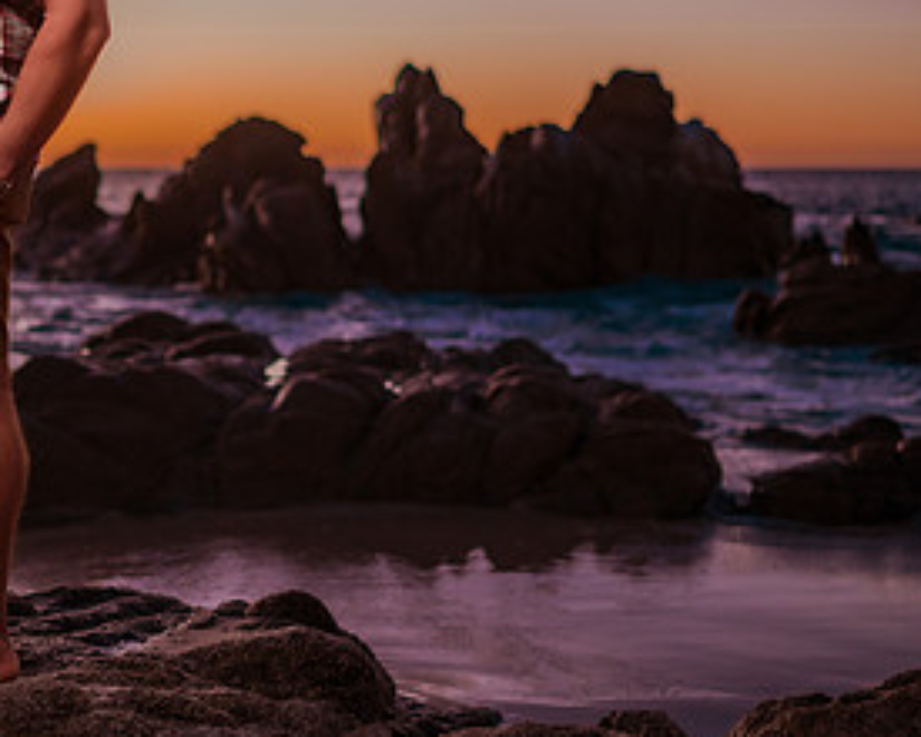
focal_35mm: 70
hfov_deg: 26.5
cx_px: 141
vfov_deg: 21.6
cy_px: 147
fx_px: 1908
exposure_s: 1/250
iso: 800
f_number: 1.8
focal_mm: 35
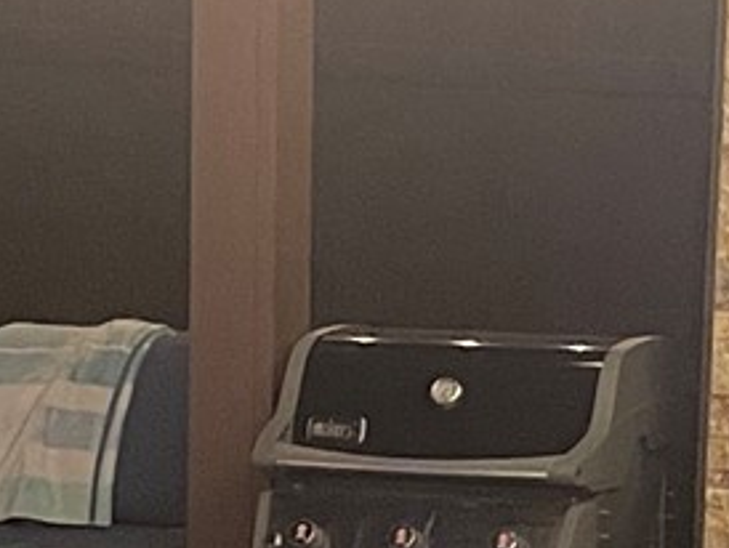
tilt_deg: -5.6
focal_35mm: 194
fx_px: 4089
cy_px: 346
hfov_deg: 10.2
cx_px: 404
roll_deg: -1.6
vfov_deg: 7.7
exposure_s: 1/30
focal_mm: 4.2
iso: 500
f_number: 1.6
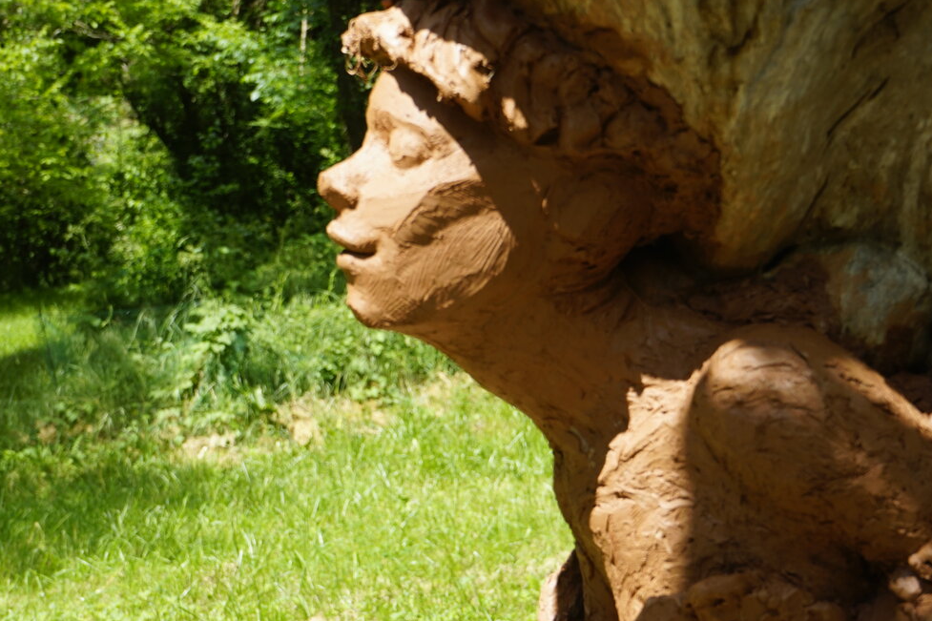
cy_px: 348
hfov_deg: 23.6
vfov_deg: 15.9
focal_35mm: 86
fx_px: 2226
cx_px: 427
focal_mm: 70
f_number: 9
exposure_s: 1/80
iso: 100
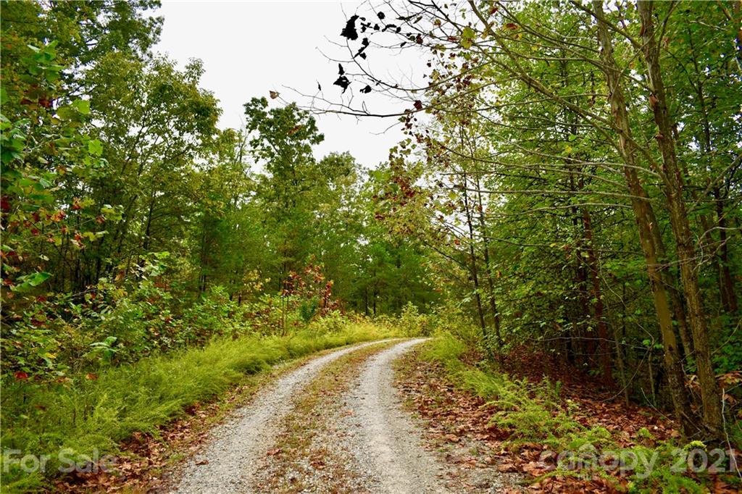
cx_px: 371
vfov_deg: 47.9
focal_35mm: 27
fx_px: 556
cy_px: 247
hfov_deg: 67.4
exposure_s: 1/250
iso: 100
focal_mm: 18
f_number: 4.5
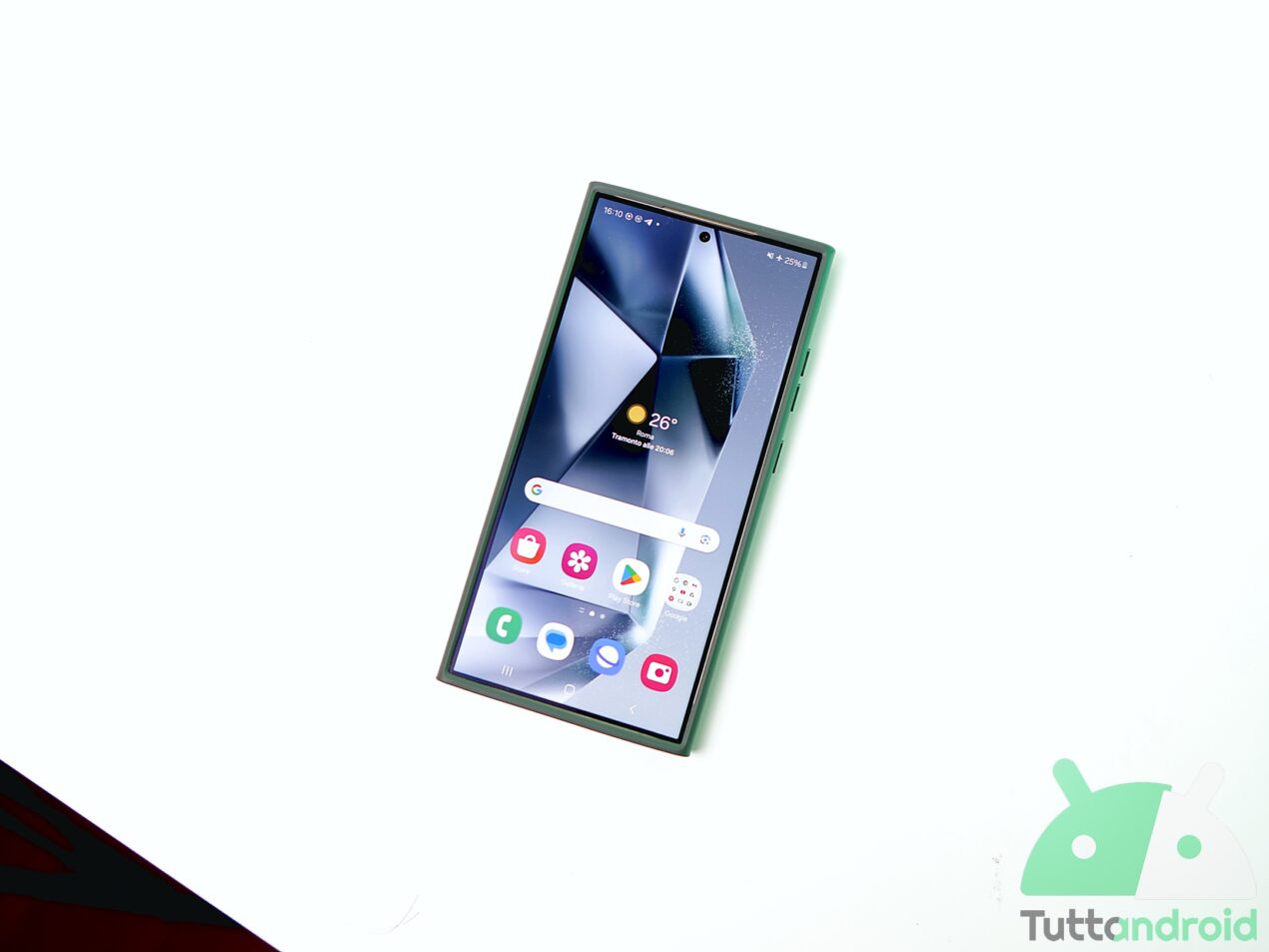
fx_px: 1173
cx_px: 634
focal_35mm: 32
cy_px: 476
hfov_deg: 56.8
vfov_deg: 44.2
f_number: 1.8
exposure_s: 1/100
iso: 200
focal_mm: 16
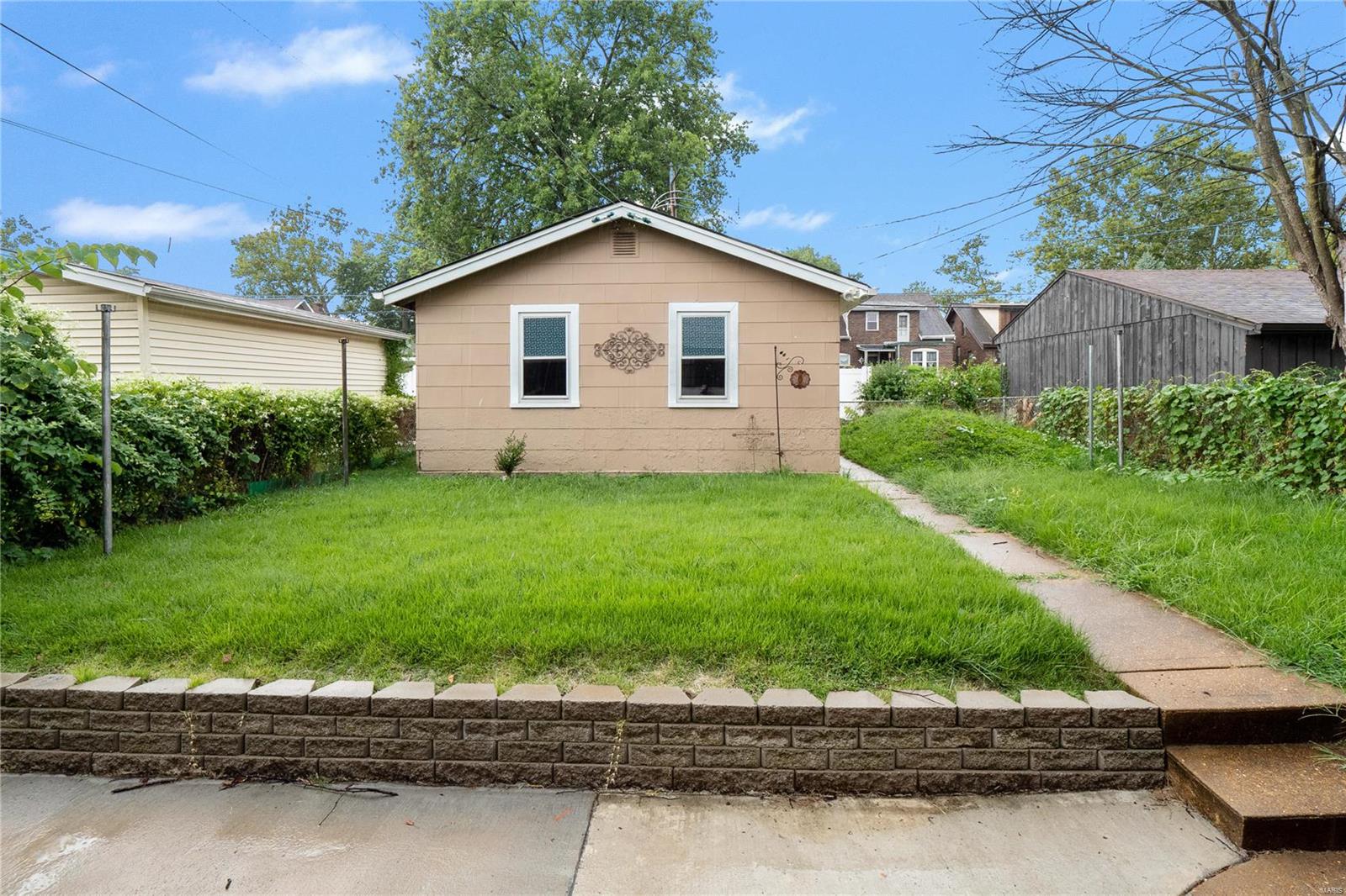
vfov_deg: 73.7
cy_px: 448
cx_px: 673
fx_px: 598
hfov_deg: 96.7
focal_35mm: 16
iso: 400
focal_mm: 8
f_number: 8
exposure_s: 1/30
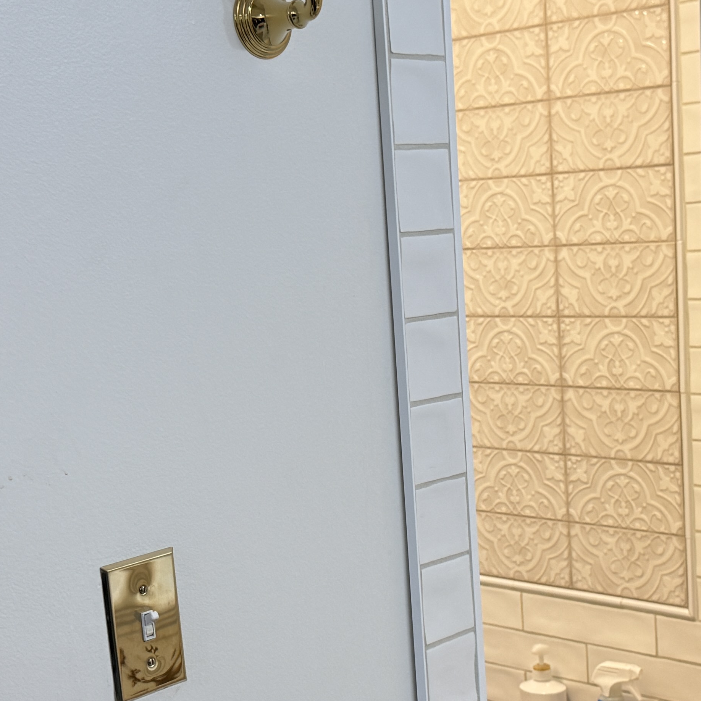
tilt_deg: -8.7
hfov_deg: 26.0
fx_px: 1512
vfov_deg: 26.0
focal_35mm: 66
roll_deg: +3.9
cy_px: 451
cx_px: 440
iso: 160
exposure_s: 1/120
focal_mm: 6.76
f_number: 1.78
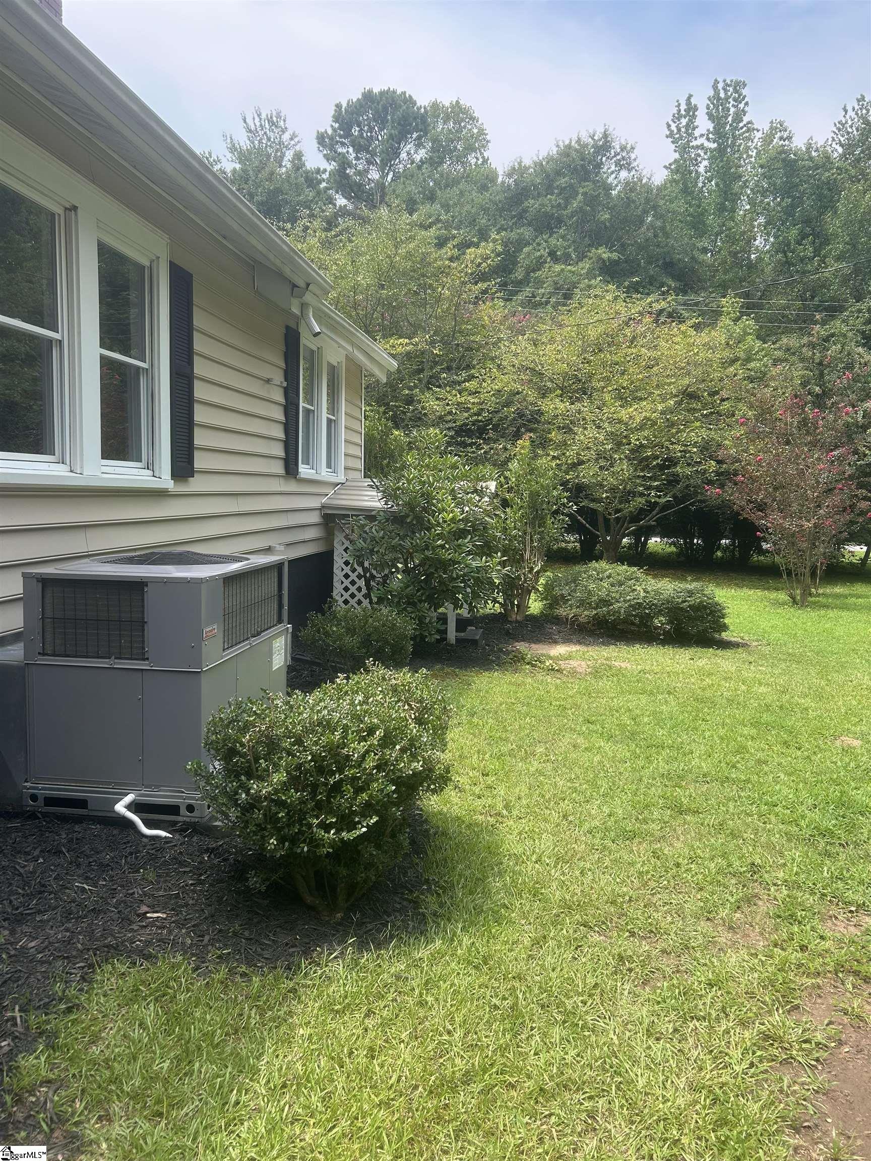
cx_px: 436
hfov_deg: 53.1
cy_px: 580
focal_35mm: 26
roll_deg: -3.0
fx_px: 872
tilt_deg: -3.8
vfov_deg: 67.3
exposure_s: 1/1048
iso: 50
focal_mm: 5.7
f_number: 1.5
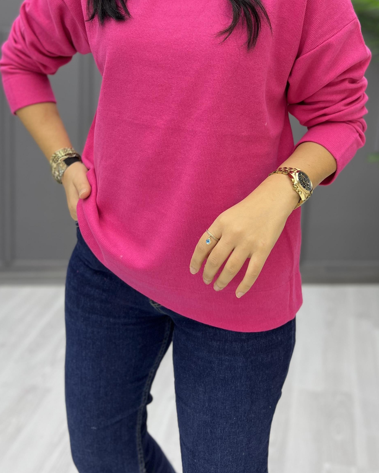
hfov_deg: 34.1
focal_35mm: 44
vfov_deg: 40.3
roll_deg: -3.1
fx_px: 617
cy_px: 97
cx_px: 215
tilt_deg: -10.9
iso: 40
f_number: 1.5
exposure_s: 1/205
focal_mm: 5.7
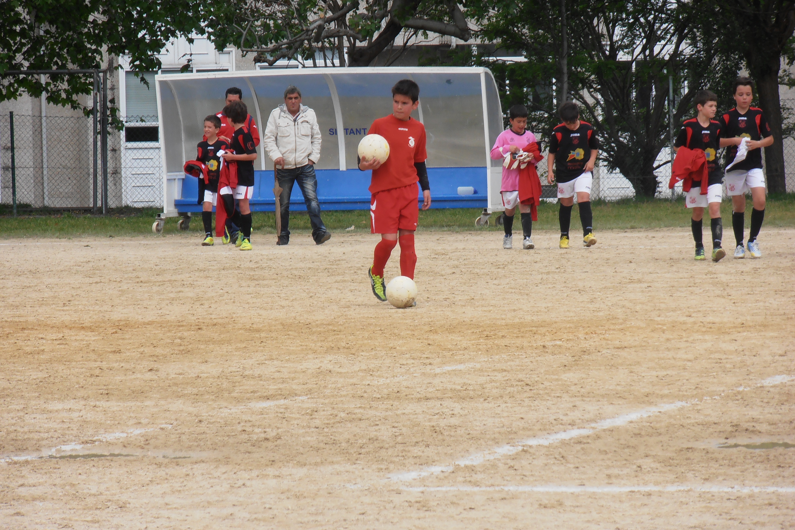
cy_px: 279
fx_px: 5520
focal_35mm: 250
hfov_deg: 8.2
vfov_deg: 5.5
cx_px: 398
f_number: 5.7
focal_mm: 42.54
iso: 80
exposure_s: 1/320
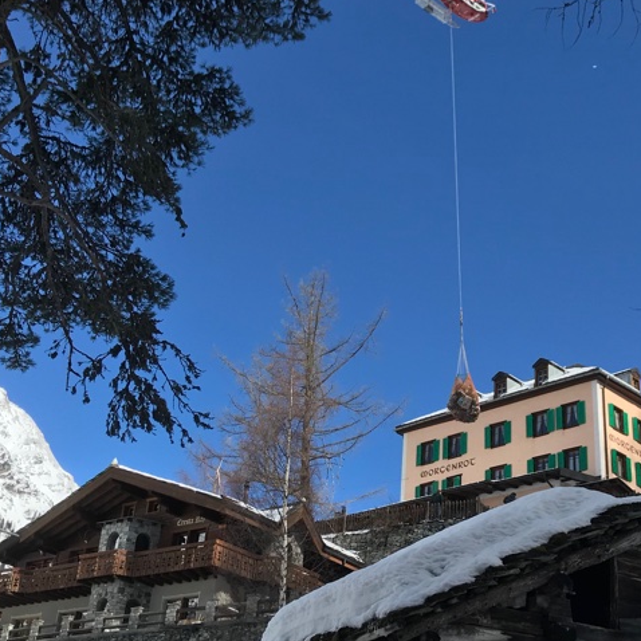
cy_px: 329
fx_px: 1110
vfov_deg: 32.2
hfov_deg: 32.2
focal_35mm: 53
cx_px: 355
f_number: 1.8
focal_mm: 3.99
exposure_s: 1/1953
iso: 20
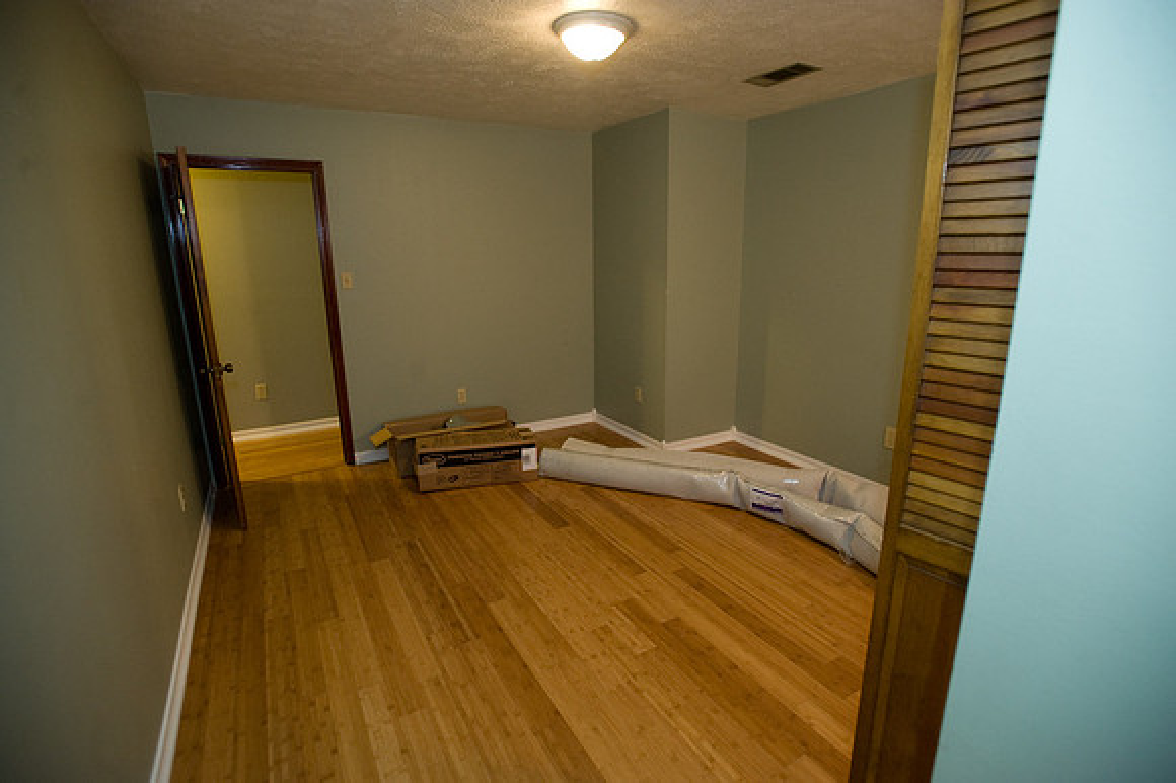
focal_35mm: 17
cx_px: 588
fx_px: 555
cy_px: 392
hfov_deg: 93.3
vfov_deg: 70.4
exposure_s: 1/40
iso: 1250
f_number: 4
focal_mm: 17
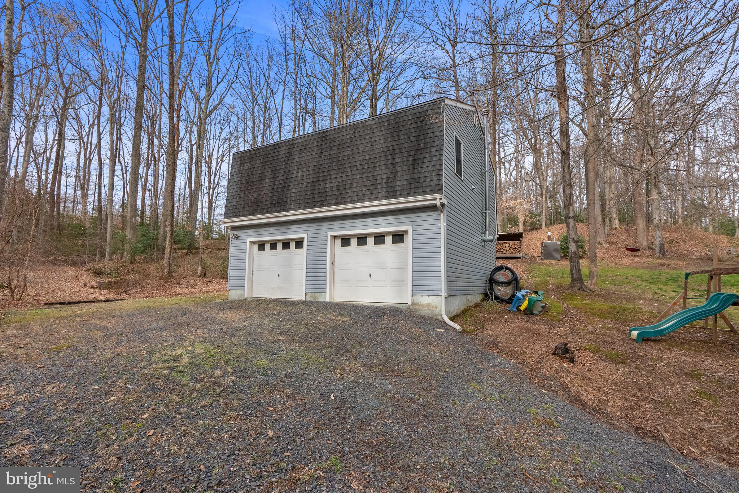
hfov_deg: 96.7
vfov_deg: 73.8
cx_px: 370
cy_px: 246
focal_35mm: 16
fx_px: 329
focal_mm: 16
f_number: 8
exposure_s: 1/1600
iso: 800
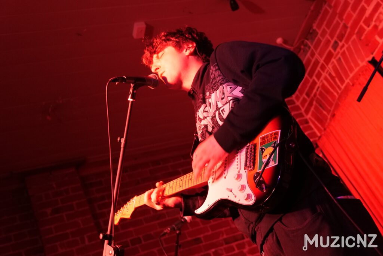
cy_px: 128
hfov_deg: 43.6
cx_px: 192
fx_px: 479
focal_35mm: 45
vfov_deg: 29.9
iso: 6400
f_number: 4.8
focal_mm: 45
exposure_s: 1/40
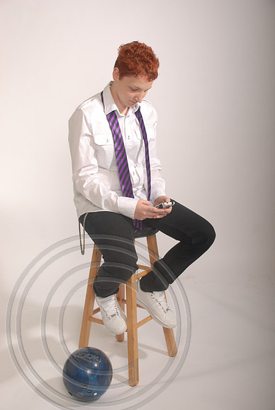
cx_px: 138
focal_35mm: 48
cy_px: 205
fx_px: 549
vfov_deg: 41.1
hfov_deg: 28.1
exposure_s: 1/200
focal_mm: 32
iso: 125
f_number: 5.6
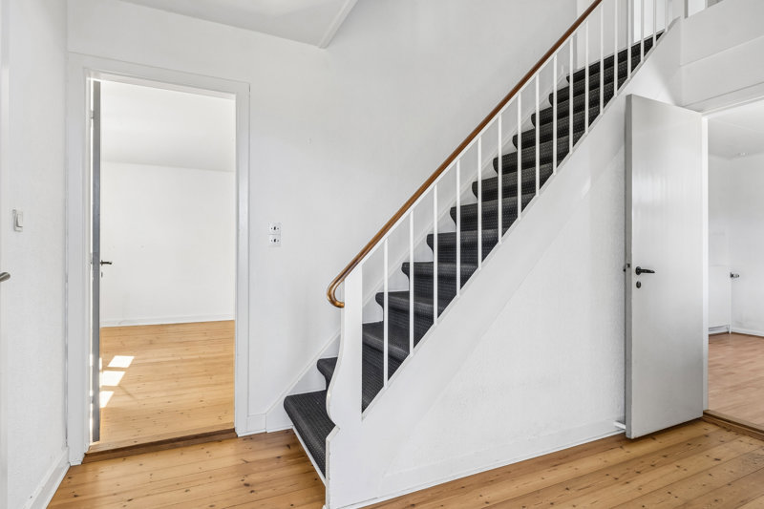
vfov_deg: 61.3
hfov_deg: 83.3
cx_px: 382
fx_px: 430
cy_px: 254
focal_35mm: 20
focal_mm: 13.5
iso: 200
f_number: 8
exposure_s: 1/6
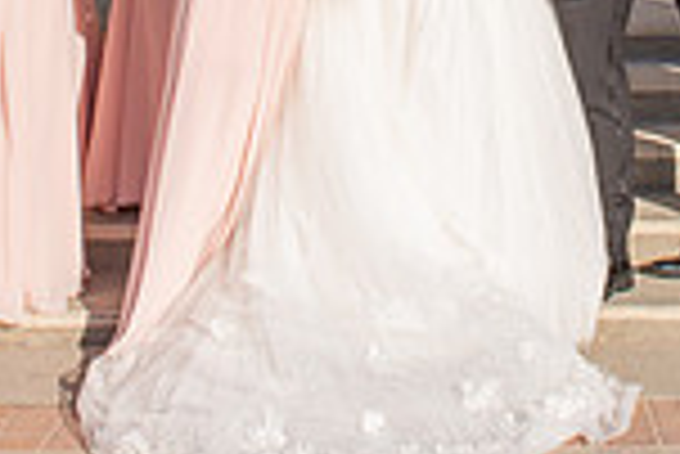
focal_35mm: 111
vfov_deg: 11.7
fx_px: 2099
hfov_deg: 18.3
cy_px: -290
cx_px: 499
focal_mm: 24
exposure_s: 1/200
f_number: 10
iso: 100
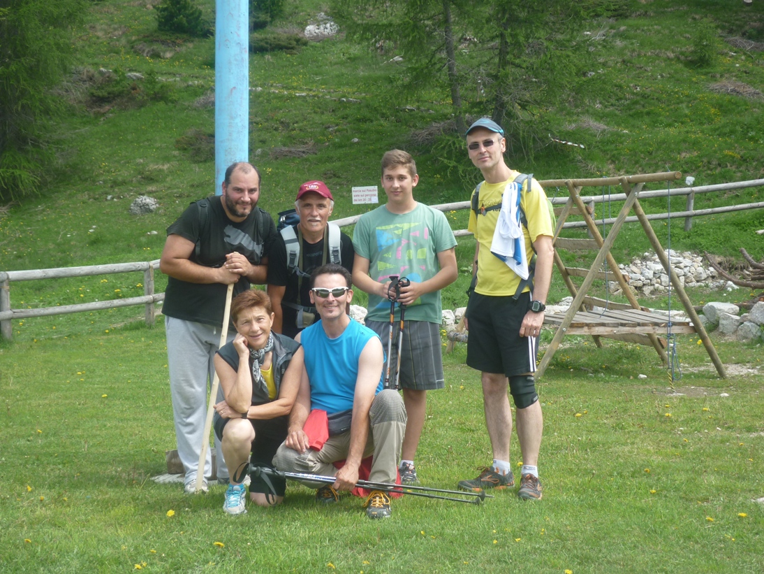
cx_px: 382
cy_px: 287
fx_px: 1325
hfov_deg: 32.2
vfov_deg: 24.4
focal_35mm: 60
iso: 80
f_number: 3.6
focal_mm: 9.9
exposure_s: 1/320
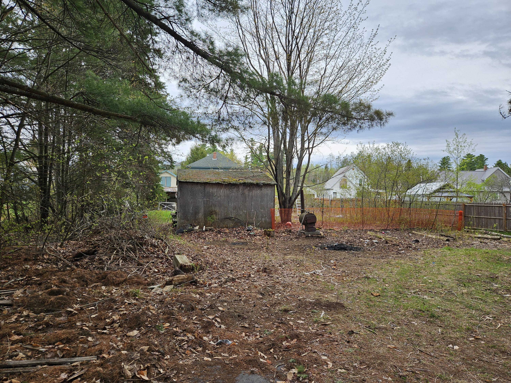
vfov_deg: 58.9
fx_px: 340
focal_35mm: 23
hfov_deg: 73.9
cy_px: 192
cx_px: 256
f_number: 1.8
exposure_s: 1/437
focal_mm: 5.4
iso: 25
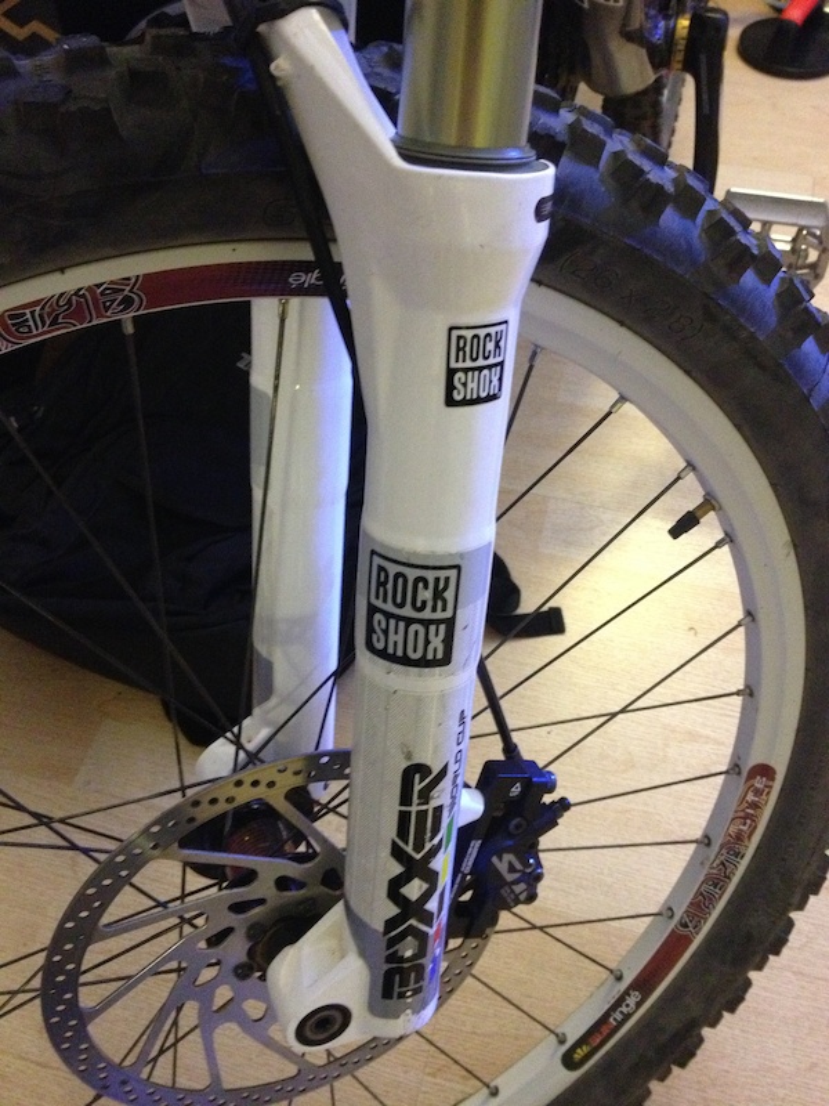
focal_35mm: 35
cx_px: 414
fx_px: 1118
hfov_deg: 40.7
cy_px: 553
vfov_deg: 52.6
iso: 640
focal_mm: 4.28
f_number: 2.4
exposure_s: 1/15
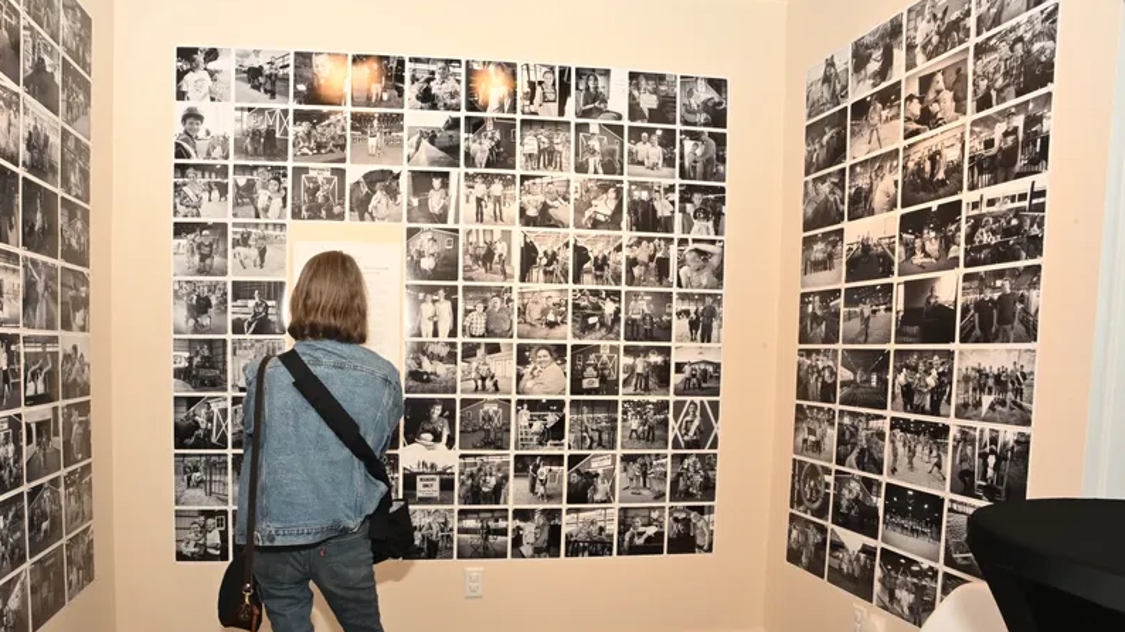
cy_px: 407
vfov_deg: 42.4
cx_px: 444
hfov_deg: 69.1
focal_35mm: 27
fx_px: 805
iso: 3600
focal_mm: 20
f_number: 5.6
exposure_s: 1/60
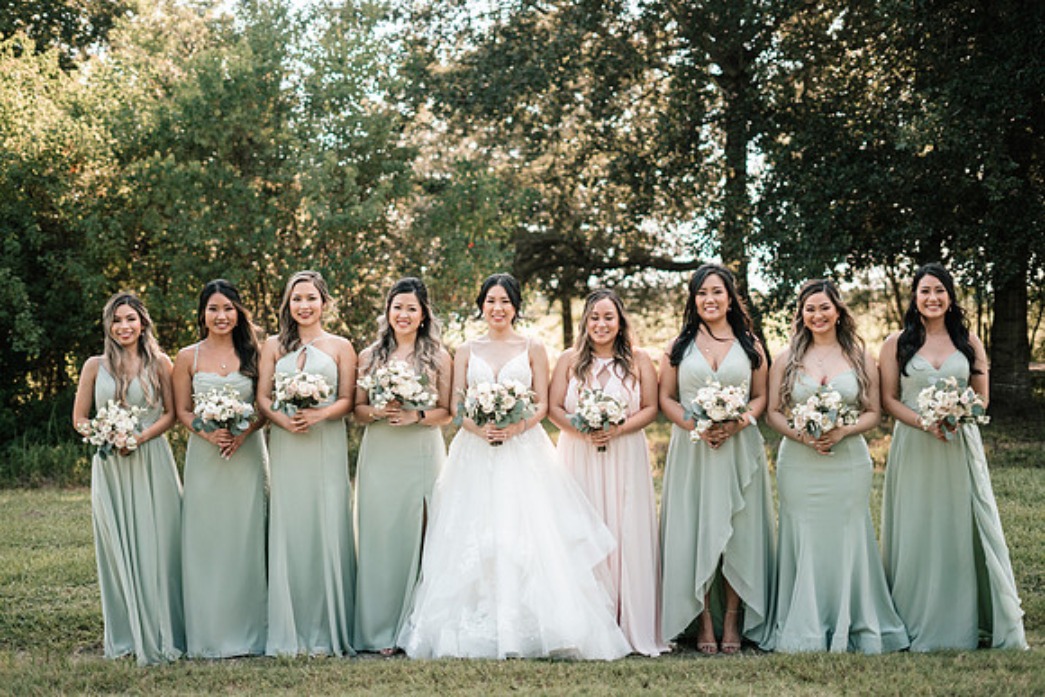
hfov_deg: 39.6
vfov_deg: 27.0
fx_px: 1452
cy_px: 348
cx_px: 522
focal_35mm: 50
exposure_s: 1/2000
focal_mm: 50
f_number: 1.8
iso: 250
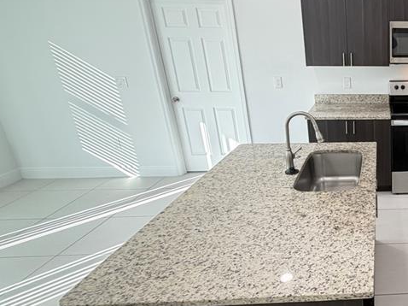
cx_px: 410
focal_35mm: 30
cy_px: 145
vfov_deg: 46.7
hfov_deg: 48.9
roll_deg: -0.4
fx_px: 353
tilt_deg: -18.1
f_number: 2.2
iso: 200
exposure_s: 1/60
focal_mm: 2.22
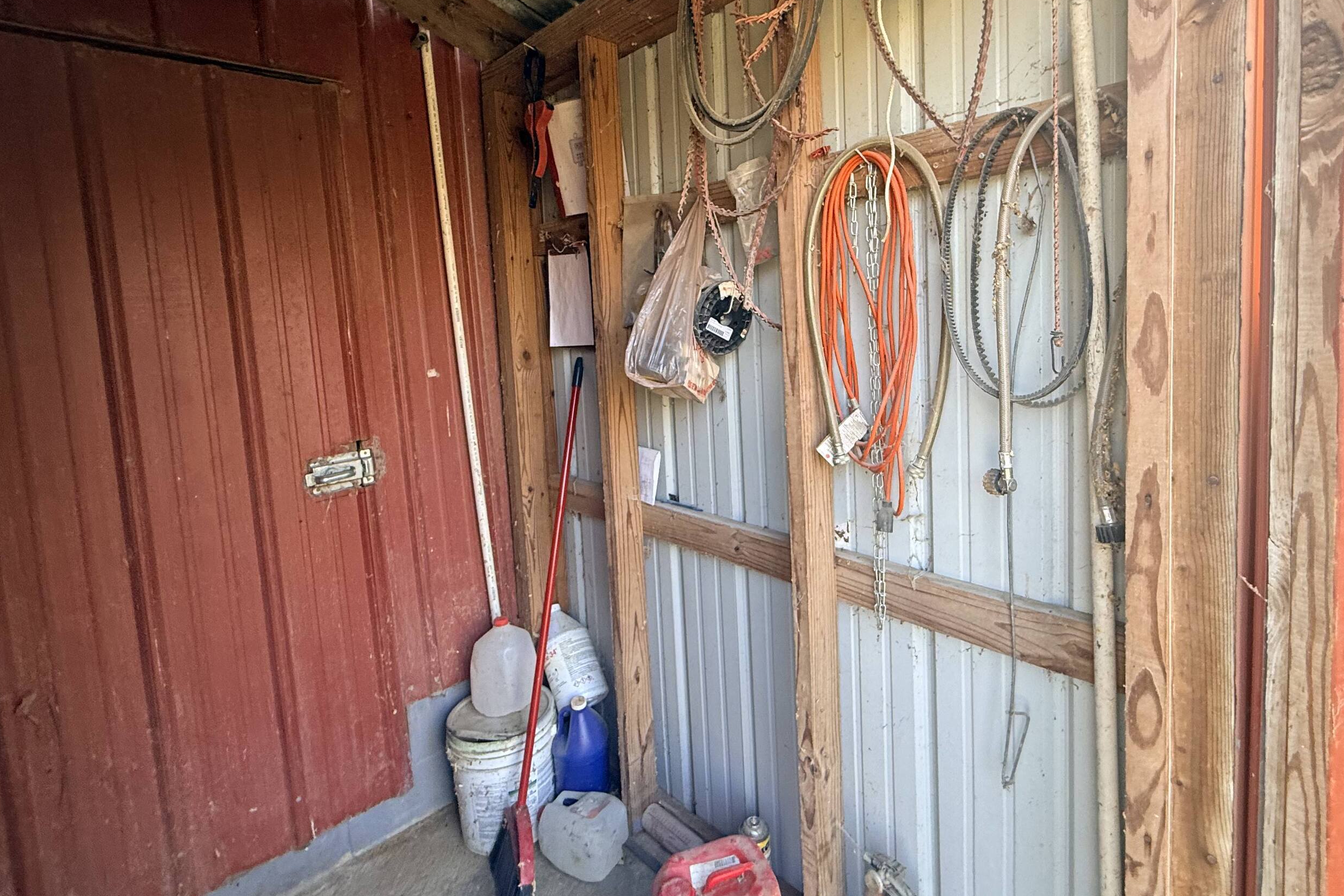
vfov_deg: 66.8
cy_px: 364
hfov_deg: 89.8
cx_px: 724
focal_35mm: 18
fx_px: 672
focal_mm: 2.22
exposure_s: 1/99
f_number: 2.2
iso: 125
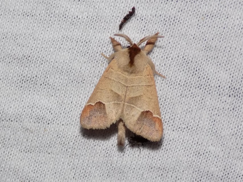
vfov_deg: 12.6
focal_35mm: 118
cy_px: 91
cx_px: 122
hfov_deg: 16.7
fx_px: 828
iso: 200
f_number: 4.8
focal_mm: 20.9
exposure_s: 1/30
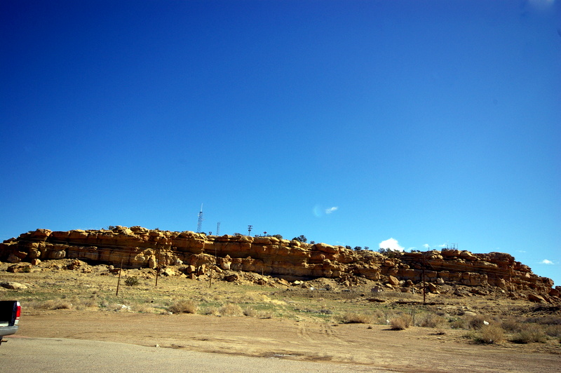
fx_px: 467
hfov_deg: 62.0
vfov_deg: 43.5
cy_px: 186
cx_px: 280
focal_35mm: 30
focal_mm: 20
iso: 100
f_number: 9.5
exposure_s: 1/250
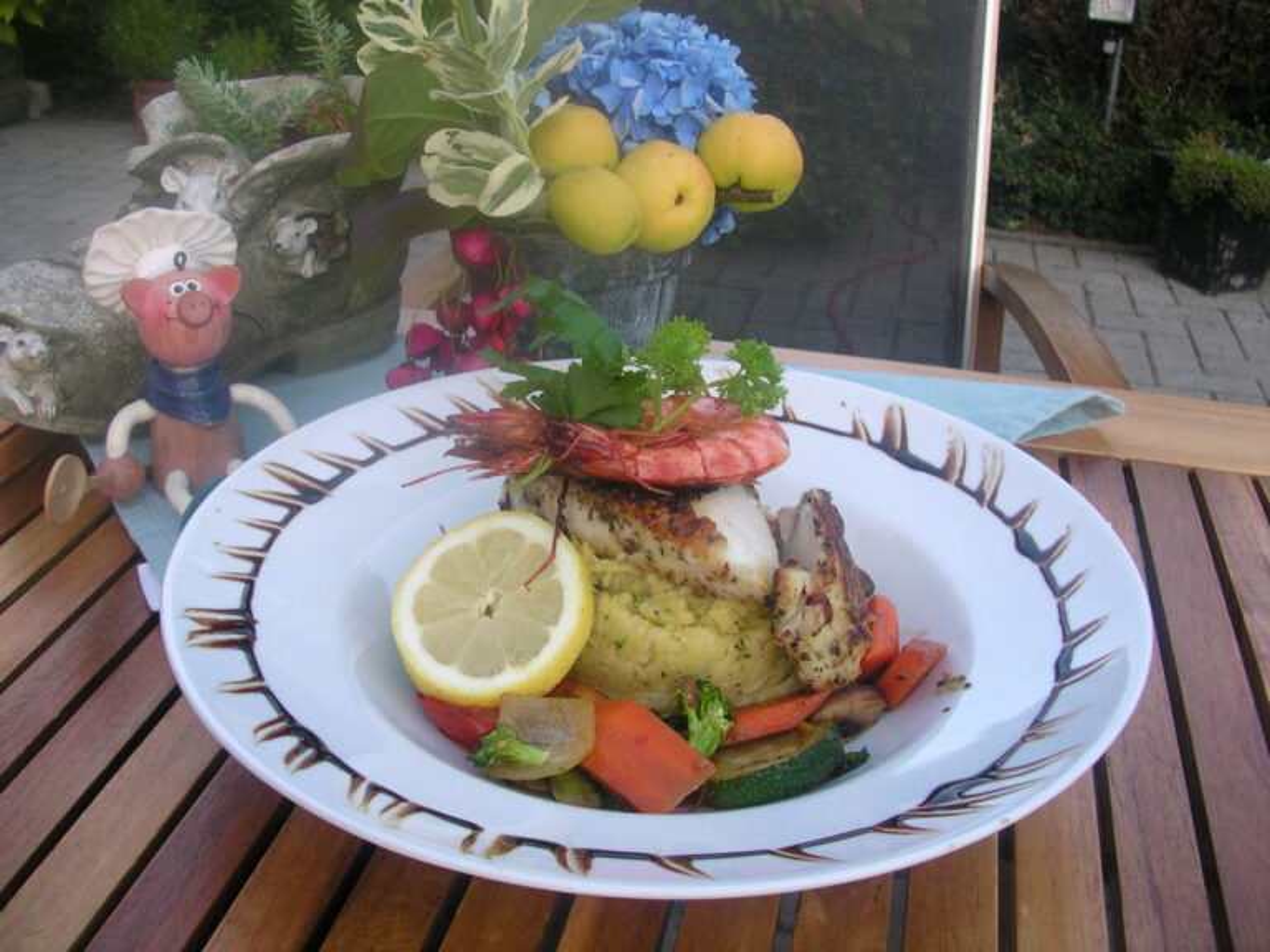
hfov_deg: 50.1
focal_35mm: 37
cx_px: 635
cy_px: 476
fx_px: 1357
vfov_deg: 38.7
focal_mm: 5.6
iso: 100
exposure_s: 1/128
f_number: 2.7
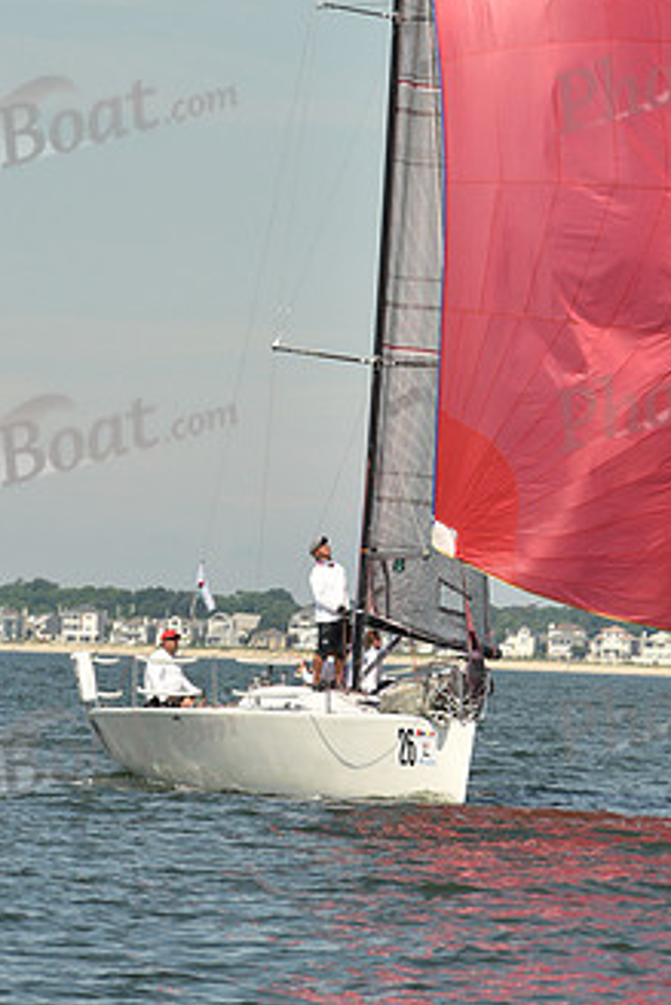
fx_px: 9886
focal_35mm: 354
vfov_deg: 5.8
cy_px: 257
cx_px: 397
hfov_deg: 3.9
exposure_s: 1/1000
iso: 320
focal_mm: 200
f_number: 10
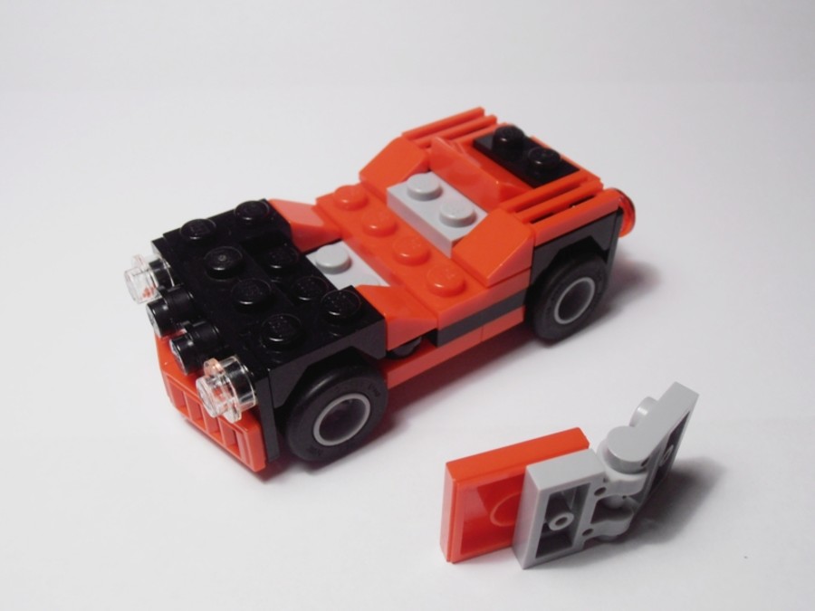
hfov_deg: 50.1
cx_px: 408
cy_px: 306
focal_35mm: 37
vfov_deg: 38.7
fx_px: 871
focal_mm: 6.61
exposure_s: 1/60
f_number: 3.9
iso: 80
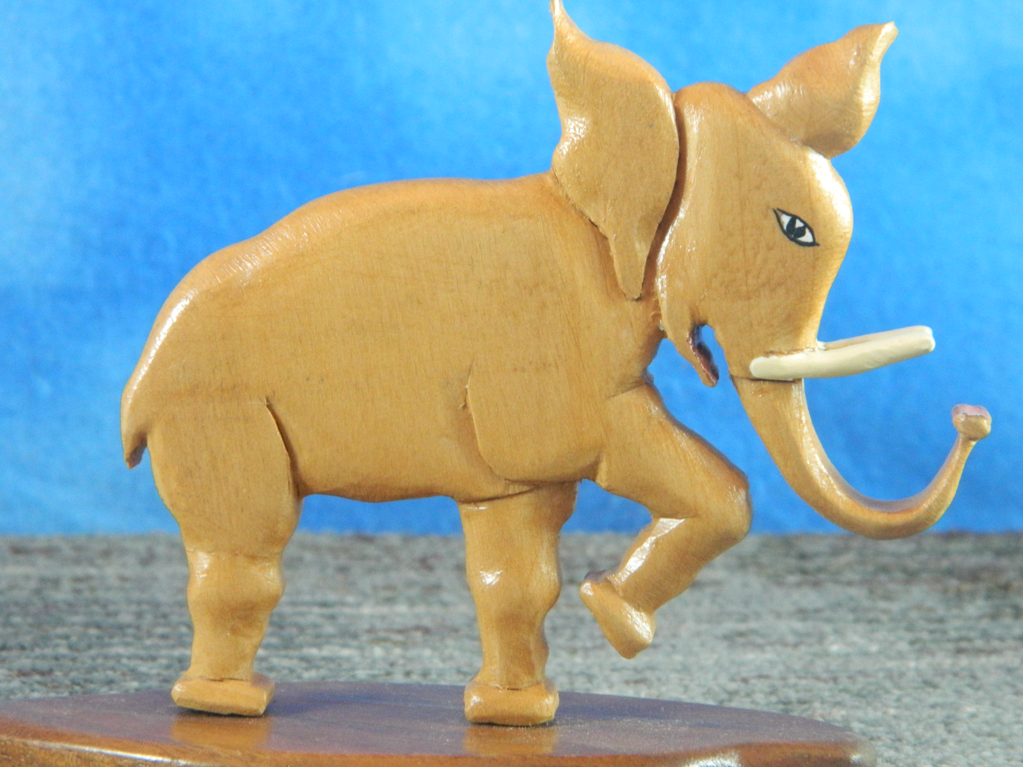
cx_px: 511
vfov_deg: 13.7
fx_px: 3192
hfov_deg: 18.2
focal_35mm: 108
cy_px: 372
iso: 400
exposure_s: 1/13
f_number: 4.5
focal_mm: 18.6
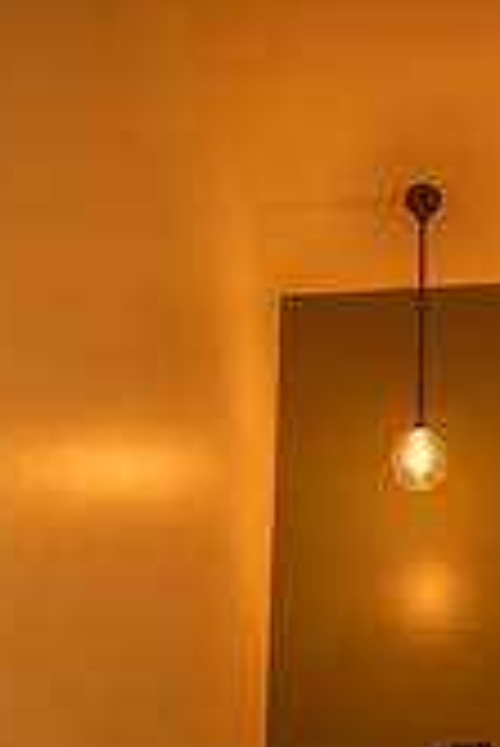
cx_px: 401
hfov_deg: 20.7
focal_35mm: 65
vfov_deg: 26.4
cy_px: 963
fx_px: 1351
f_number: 4
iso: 800
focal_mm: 24
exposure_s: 1/200
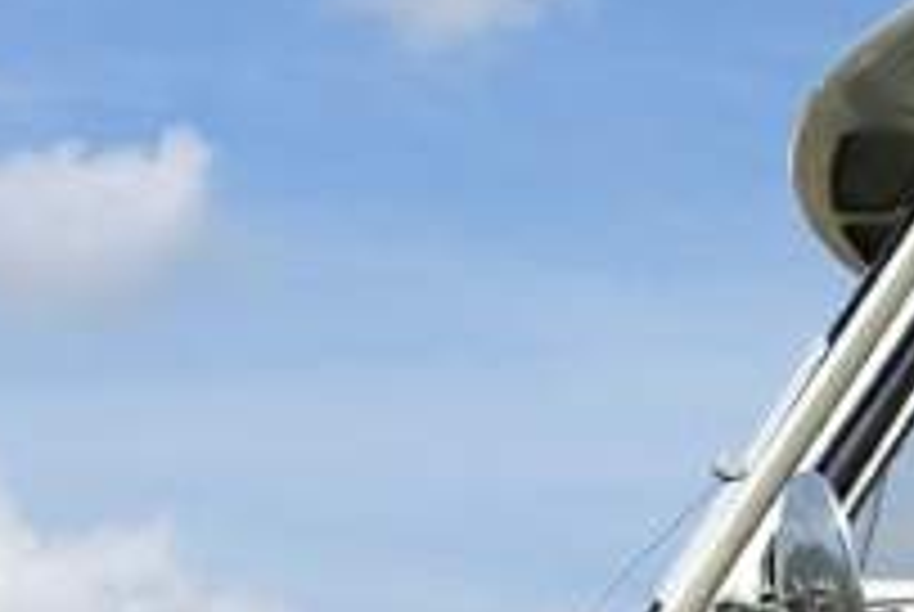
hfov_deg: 10.4
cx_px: 1616
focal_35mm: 187
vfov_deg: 7.0
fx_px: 4755
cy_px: 1341
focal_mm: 12.2
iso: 125
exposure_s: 1/800
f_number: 5.6
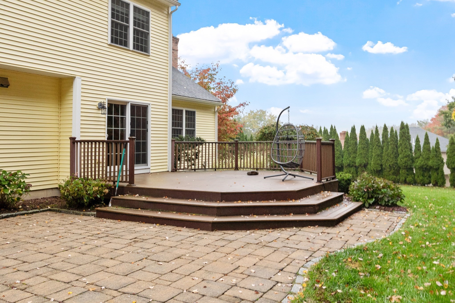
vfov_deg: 43.6
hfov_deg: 61.9
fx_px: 379
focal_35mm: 30
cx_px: 228
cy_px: 152
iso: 1000
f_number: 6.3
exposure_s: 1/60
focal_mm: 20
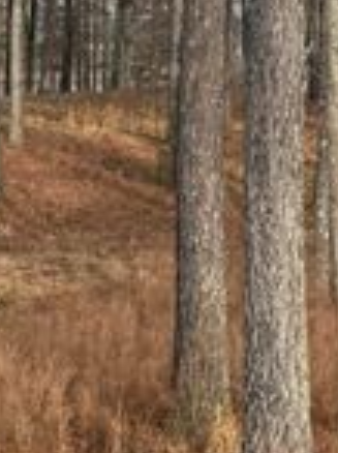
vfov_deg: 17.6
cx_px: 533
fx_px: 1436
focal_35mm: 110
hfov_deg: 12.6
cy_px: 26
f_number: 1.78
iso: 80
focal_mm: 6.76
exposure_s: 1/1553
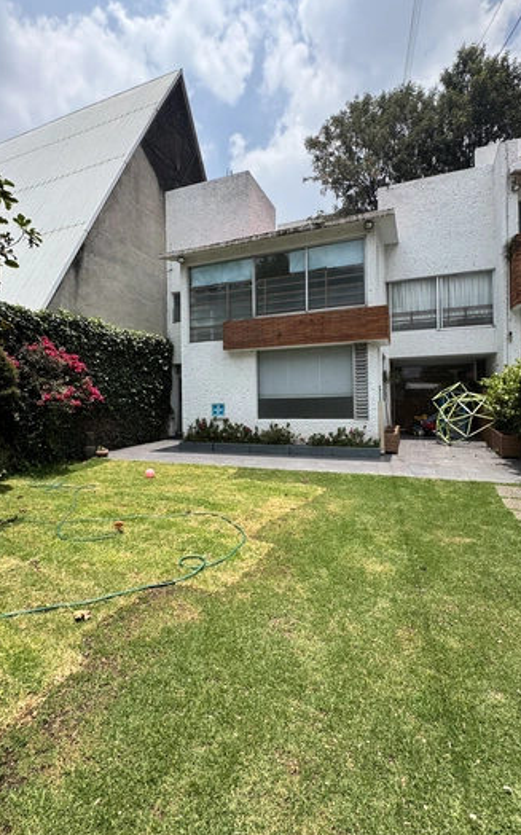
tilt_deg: +1.0
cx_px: 250
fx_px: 387
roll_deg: +1.6
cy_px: 400
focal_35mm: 17
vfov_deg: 94.3
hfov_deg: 67.9
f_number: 2.2
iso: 40
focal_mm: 2.22
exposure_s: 1/1323
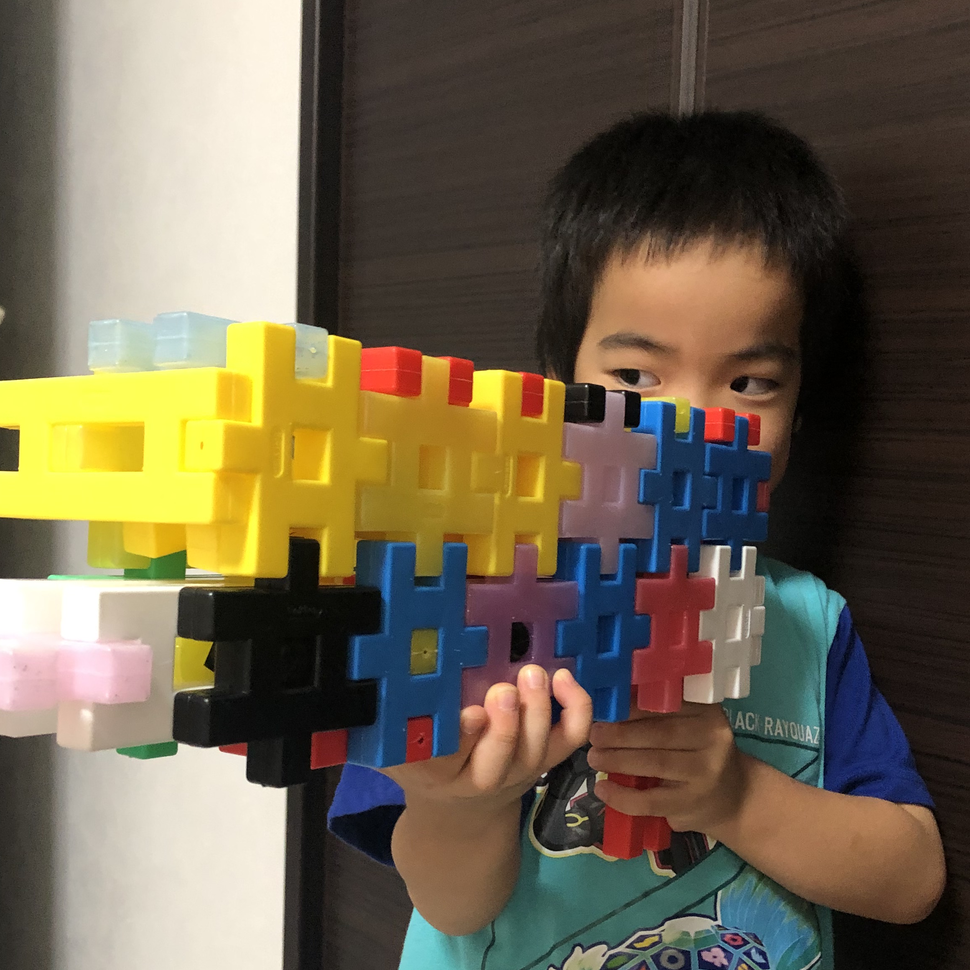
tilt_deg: -5.8
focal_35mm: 43
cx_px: 426
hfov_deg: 39.1
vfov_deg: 39.1
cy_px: 557
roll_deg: -2.6
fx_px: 1363
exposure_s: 1/9
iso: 100
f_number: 1.8
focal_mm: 3.99
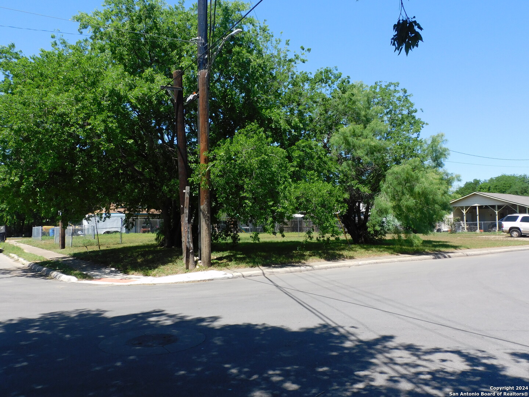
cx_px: 264
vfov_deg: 49.7
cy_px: 198
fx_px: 428
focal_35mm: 28
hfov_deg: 63.4
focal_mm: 5
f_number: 3.5
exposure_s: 1/800
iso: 125
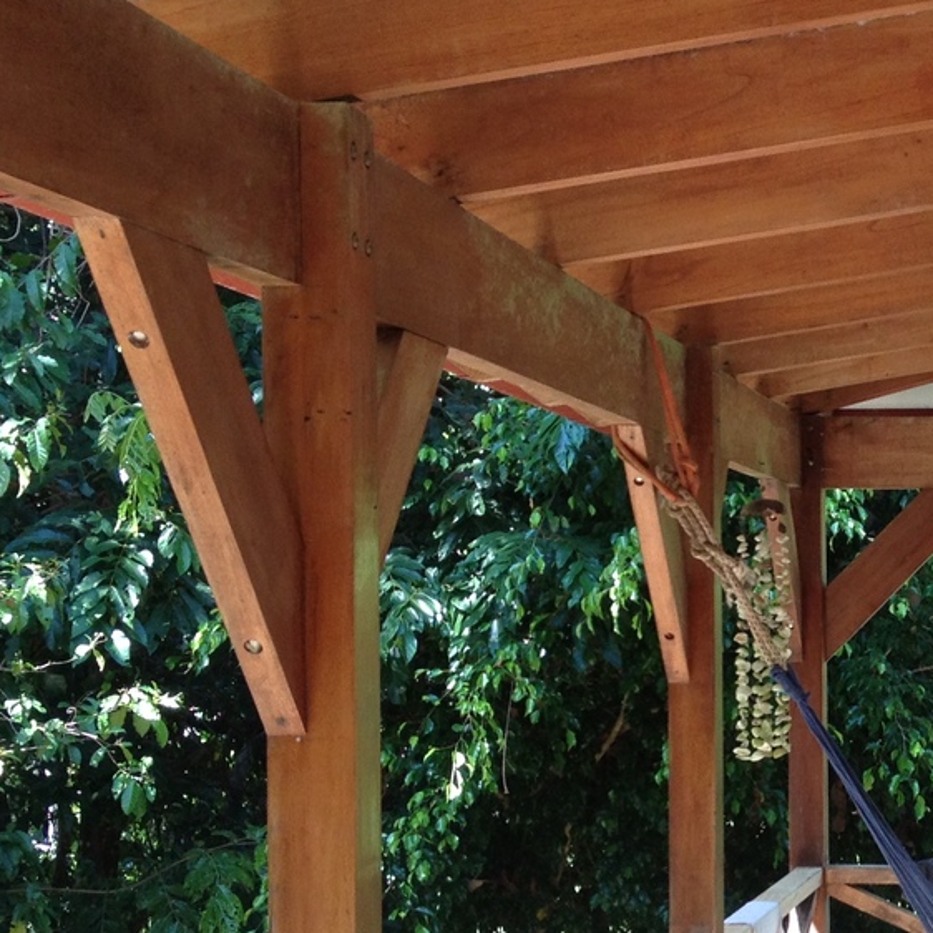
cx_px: 1111
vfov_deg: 19.6
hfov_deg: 18.7
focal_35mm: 88
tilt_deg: -5.2
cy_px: 686
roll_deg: +0.4
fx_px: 2683
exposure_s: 1/120
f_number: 2.4
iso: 64
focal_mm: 4.28
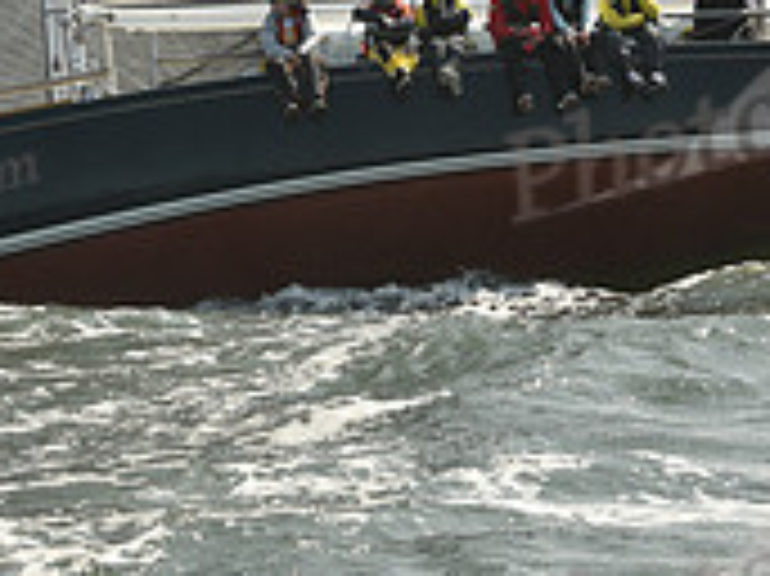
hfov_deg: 8.6
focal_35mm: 229
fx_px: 5090
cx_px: 275
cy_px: -65
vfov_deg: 6.4
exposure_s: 1/800
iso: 250
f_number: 9
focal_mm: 70
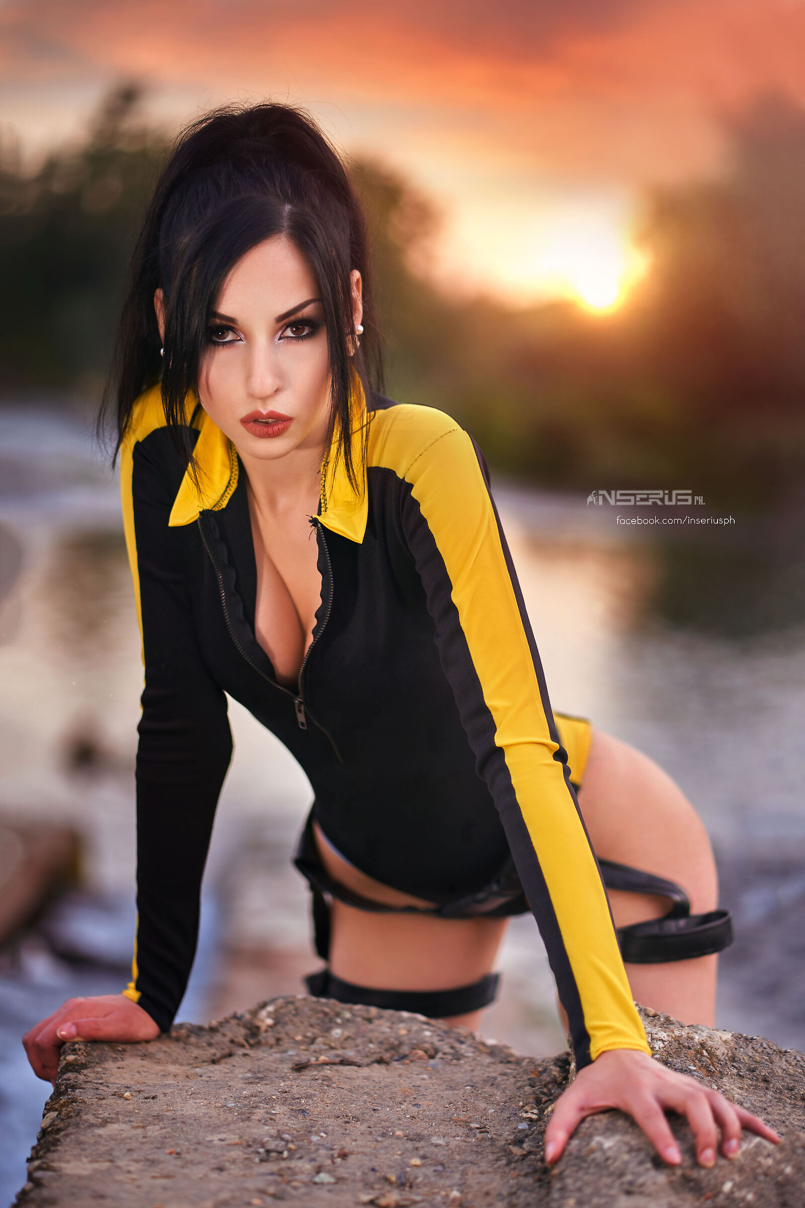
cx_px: 402
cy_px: 604
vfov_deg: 23.9
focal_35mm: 85
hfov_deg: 16.1
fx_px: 2851
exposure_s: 1/100
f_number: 1.8
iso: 100
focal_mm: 85
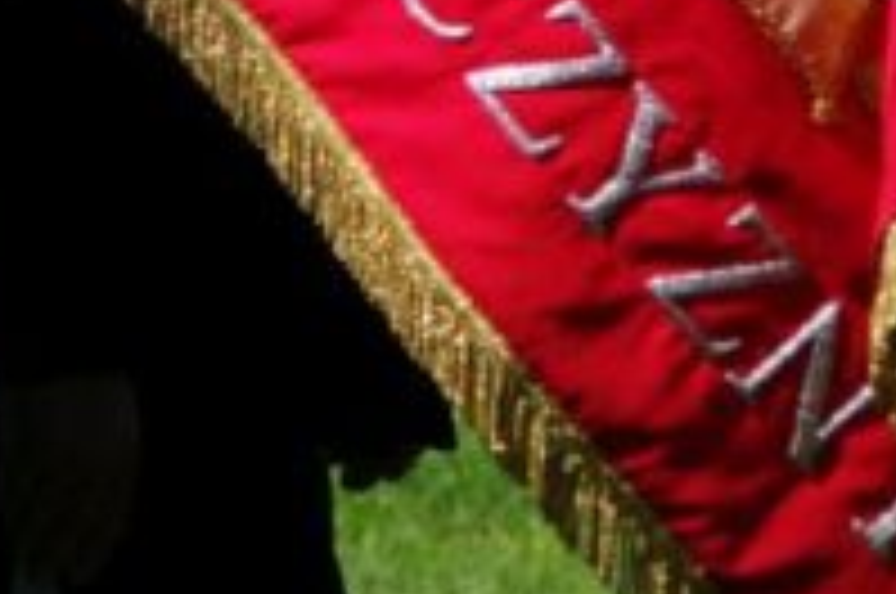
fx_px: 15081
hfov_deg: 3.4
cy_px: -104
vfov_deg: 2.3
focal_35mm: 607
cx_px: 581
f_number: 4.5
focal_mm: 105
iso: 400
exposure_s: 1/3000
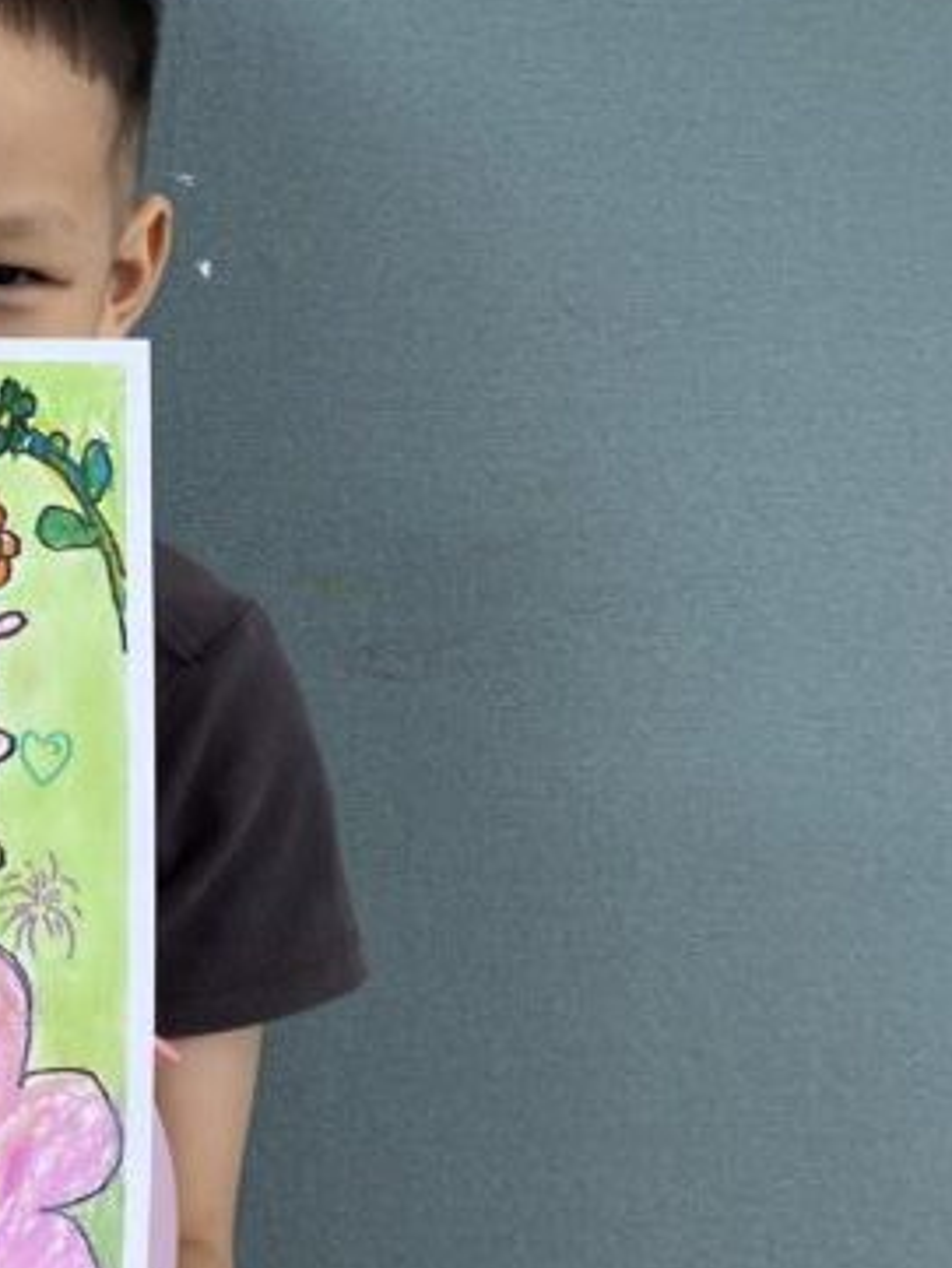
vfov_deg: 26.3
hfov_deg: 19.9
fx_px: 2639
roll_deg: -3.5
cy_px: 186
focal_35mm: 72
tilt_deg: -9.2
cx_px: 32
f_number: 1.8
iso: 80
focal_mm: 4.25
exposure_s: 1/100
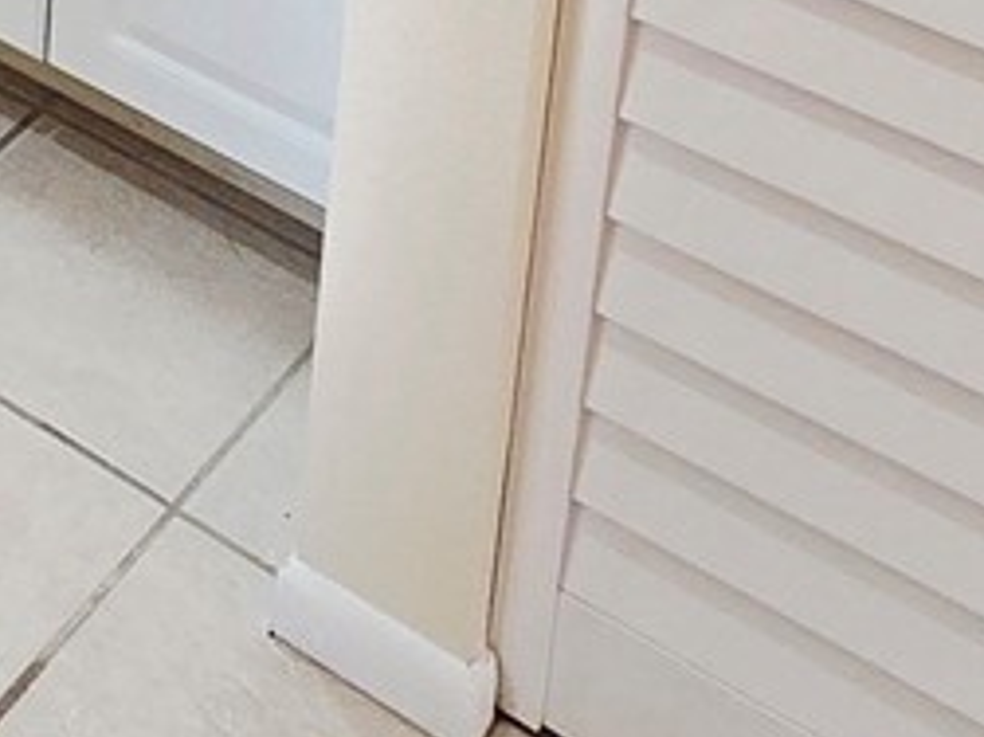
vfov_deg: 13.2
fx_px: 2358
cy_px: -1047
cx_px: -506
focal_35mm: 83
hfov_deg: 20.2
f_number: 2.2
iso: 100
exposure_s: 1/60.2
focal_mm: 2.2
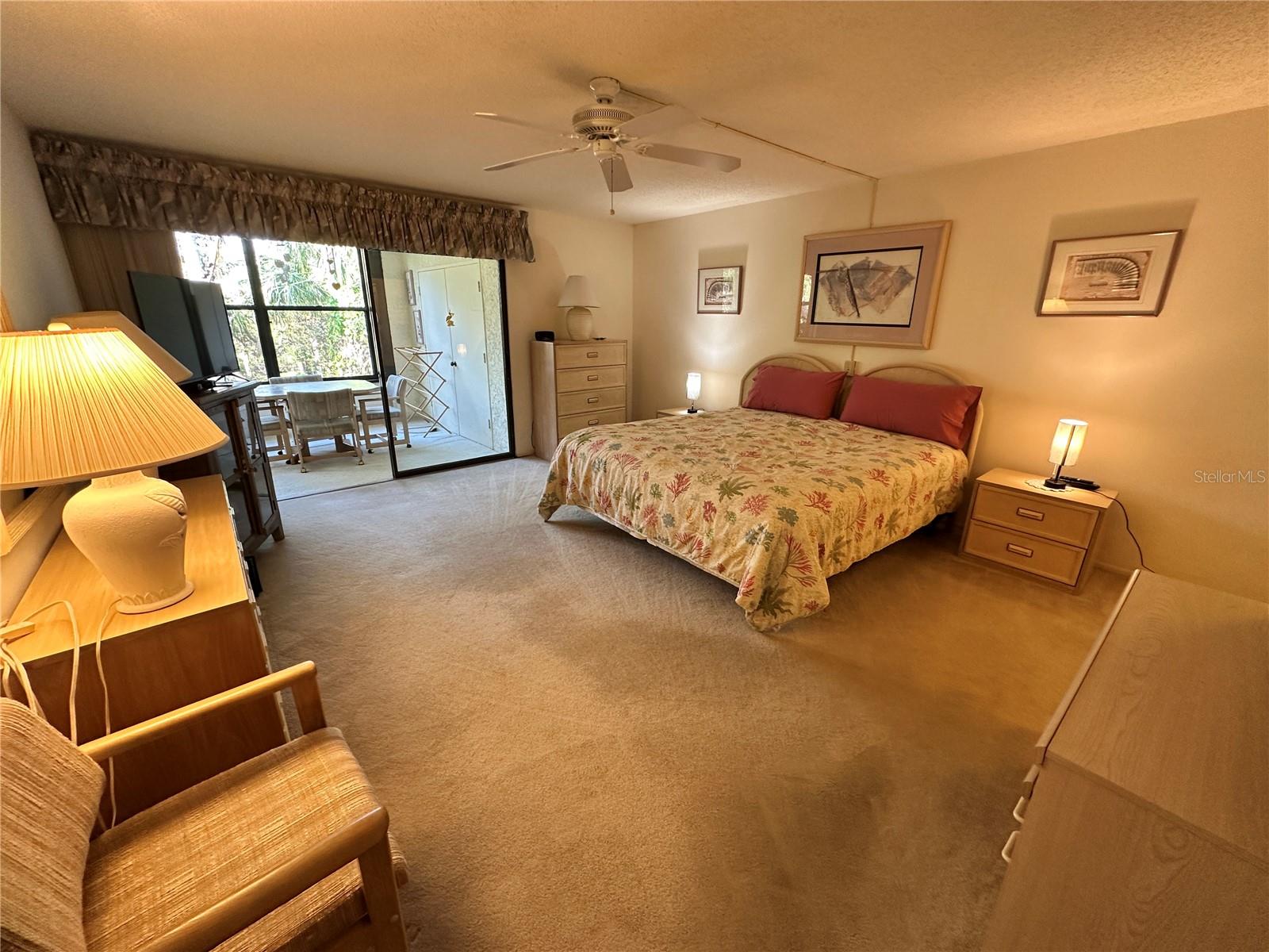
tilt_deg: -17.4
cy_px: 476
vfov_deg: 85.7
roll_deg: -0.6
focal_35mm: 14
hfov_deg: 102.1
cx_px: 634
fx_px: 513
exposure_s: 1/60
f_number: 2.2
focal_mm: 2.22
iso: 200
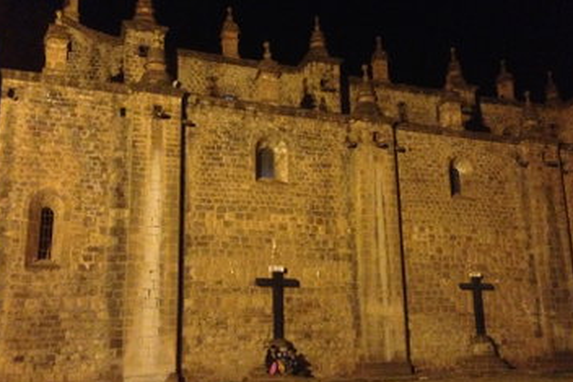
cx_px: 308
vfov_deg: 34.2
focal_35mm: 39
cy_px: 218
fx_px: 621
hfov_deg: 49.5
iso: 800
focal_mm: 4.12
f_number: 2.4
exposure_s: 1/15
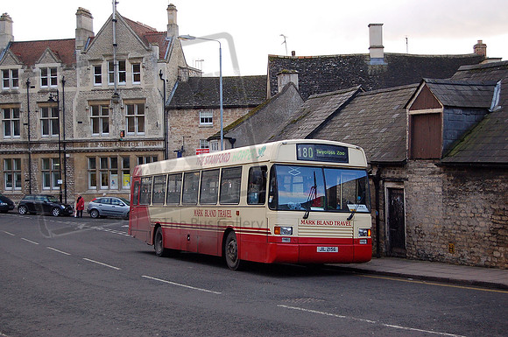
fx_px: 803
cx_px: 254
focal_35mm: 57
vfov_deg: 23.7
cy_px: 168
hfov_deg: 35.1
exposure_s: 1/500
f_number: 4.8
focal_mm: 38
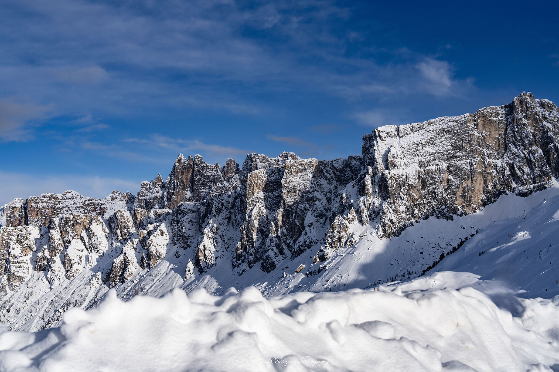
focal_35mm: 48
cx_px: 280
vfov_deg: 28.1
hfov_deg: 41.1
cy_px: 186
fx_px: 745
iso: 320
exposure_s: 1/1250
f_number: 8
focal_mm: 48
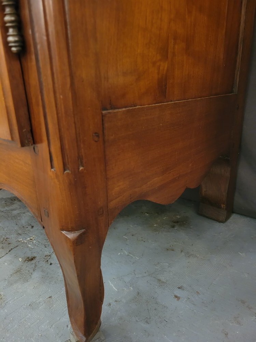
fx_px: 256
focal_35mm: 26
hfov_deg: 53.1
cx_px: 128
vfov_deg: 67.3
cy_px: 171
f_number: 1.8
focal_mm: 5.4
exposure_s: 1/25
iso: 800
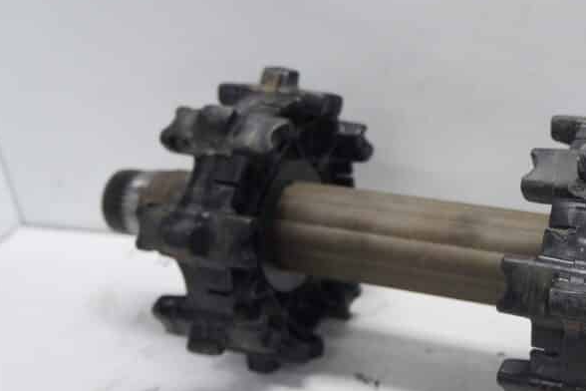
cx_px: 488
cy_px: 249
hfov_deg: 39.8
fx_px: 765
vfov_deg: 28.5
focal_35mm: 47
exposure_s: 1/60
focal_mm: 18
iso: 160
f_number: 3.5
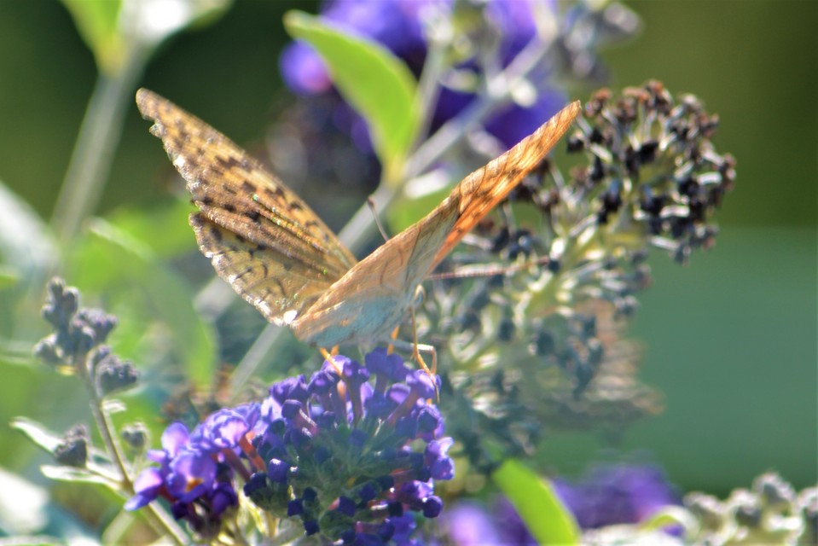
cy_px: 273
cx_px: 409
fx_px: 10227
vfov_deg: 3.1
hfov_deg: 4.6
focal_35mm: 450
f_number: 8
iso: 160
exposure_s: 1/125
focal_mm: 300
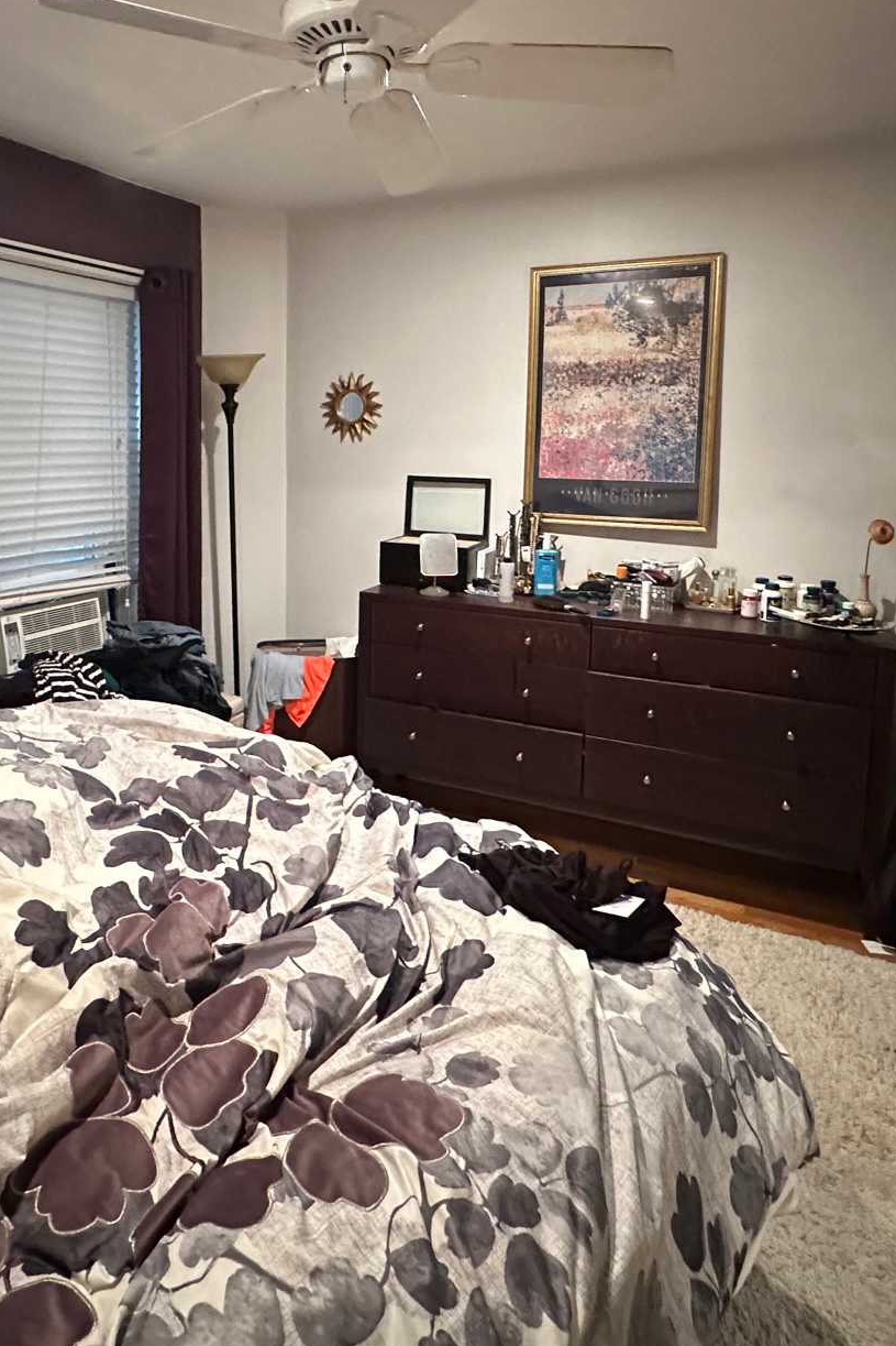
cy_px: 521
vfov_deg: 72.7
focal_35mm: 24
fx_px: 896
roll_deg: -0.5
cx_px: 313
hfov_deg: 52.3
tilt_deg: -5.6
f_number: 2.2
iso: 800
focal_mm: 2.22
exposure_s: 1/40
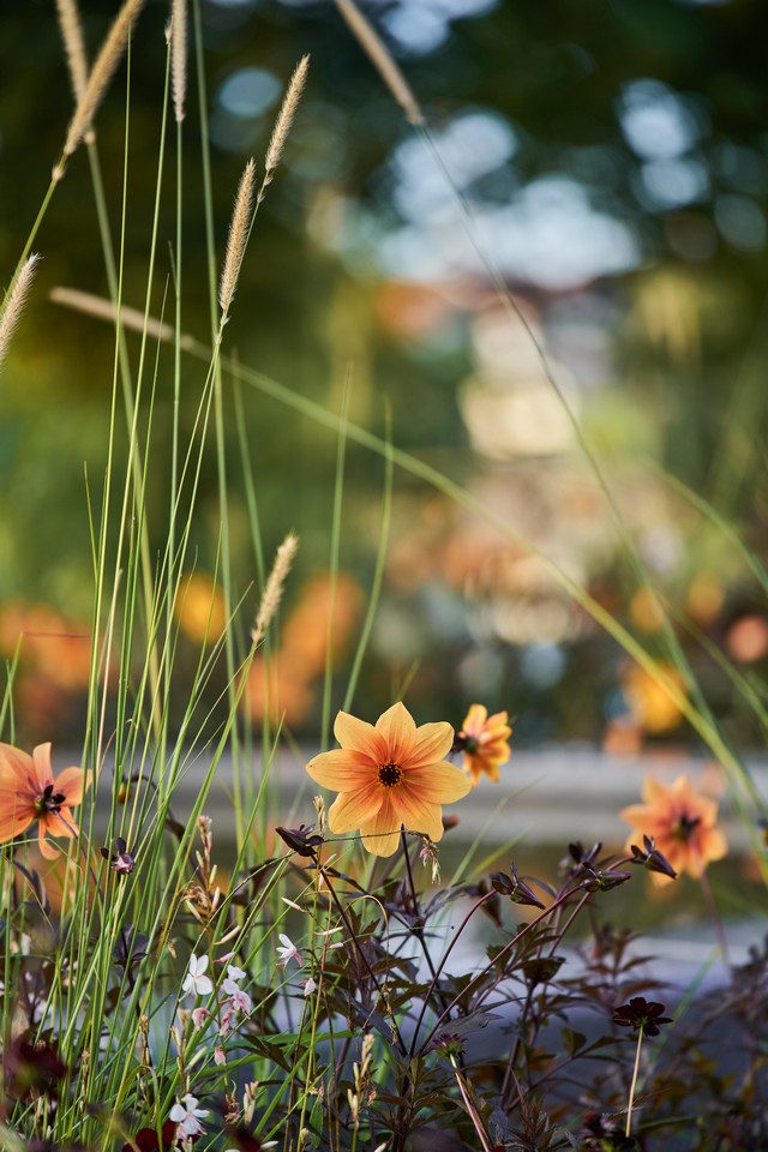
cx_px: 384
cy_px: 576
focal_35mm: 180
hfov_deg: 7.6
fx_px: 5760
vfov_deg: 11.4
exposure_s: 1/500
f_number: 2.8
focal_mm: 180
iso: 100
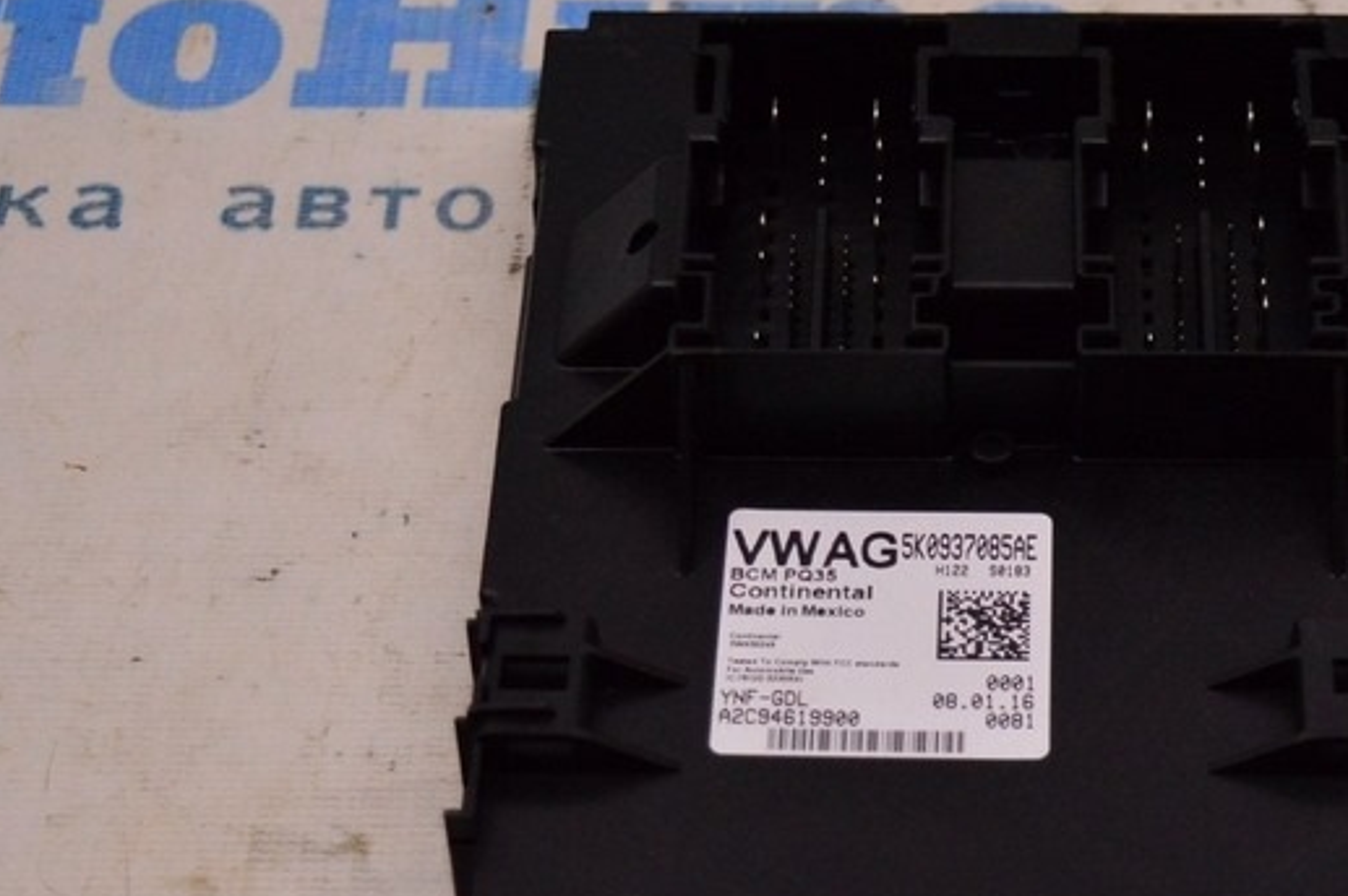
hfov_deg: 19.4
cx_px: 1124
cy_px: 759
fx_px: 3891
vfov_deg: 13.1
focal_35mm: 104
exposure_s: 1/400
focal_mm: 35
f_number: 4.5
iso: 1600
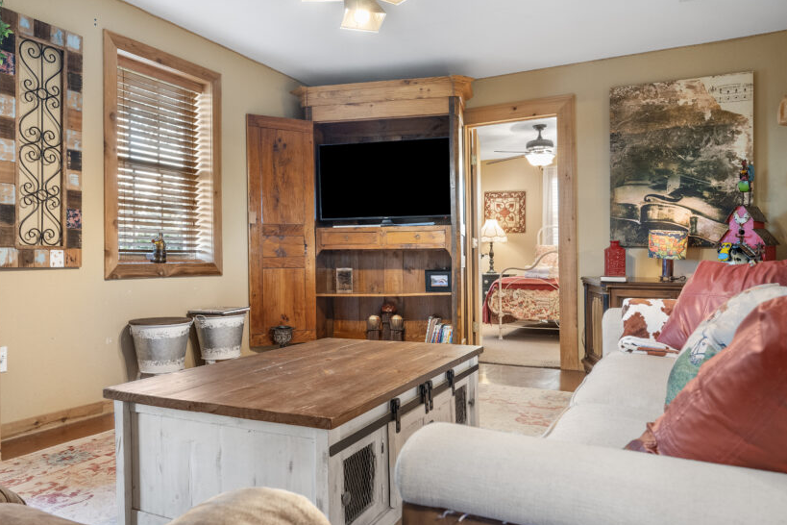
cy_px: 273
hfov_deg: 70.1
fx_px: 560
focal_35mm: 26
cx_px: 363
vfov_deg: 50.2
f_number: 7.1
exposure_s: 1/1.67
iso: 400
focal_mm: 20.5
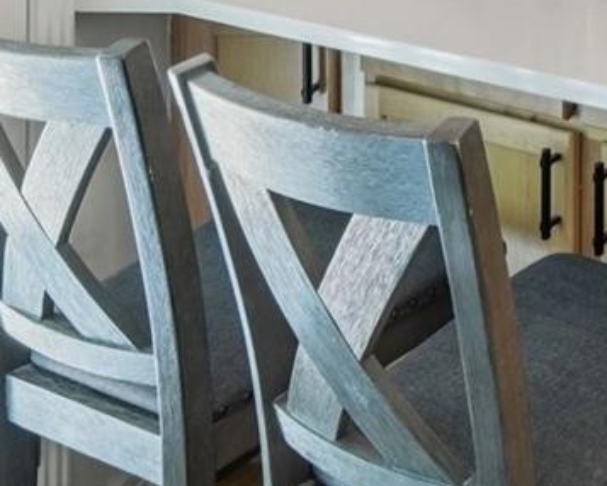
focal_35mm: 63
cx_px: 1007
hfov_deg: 22.2
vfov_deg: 19.2
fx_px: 1132
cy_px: -352
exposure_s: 1/6
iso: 800
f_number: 8
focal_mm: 10
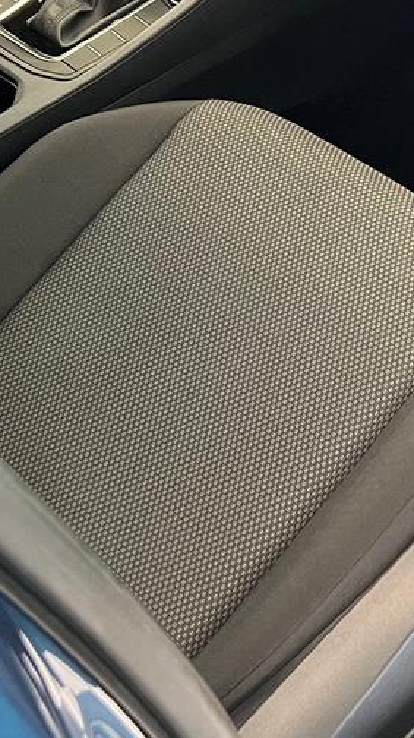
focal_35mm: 72
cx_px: 423
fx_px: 1407
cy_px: 60
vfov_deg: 28.1
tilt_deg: -36.9
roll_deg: +0.5
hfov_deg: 16.4
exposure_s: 1/60
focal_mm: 5.7
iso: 400
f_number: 1.5
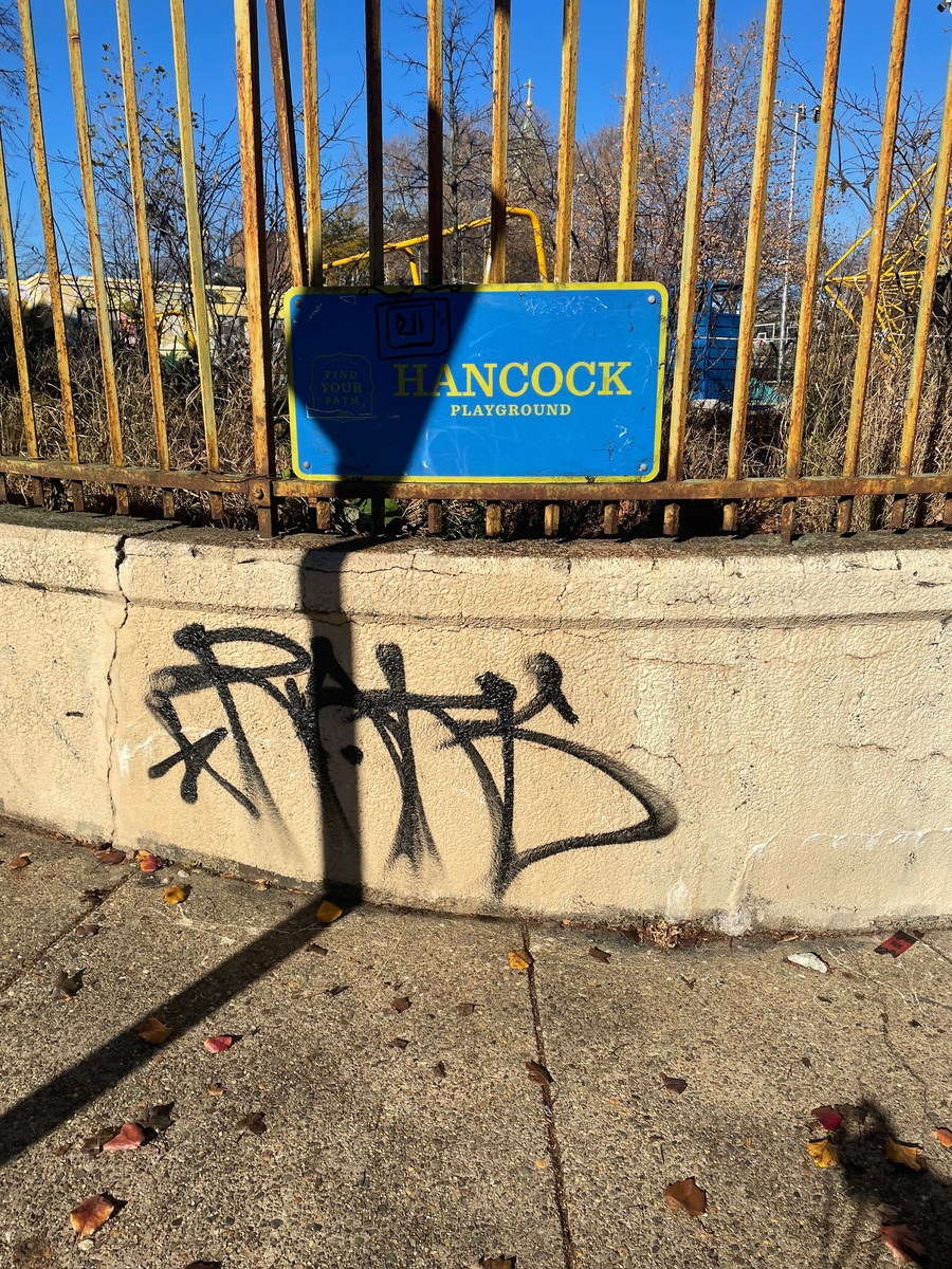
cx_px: 476
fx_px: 953
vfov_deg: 67.3
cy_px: 634
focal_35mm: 26
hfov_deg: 53.1
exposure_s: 1/5051
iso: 32
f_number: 1.6
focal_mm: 4.2
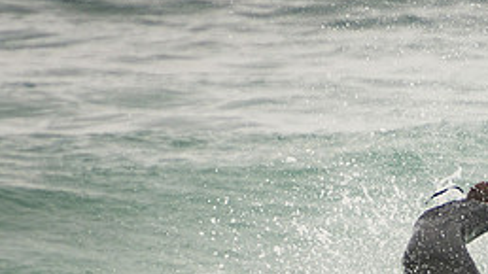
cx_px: 533
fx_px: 17801
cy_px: 358
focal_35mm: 1376
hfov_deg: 1.6
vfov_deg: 0.9
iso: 180
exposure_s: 1/1250
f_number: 5.6
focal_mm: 390
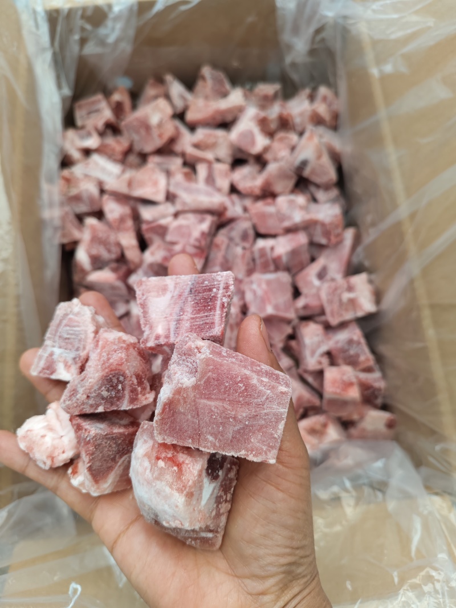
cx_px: 228
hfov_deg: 56.8
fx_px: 422
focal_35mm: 24
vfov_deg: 71.6
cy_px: 304
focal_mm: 5.56
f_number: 1.88
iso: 113
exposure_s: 1/100
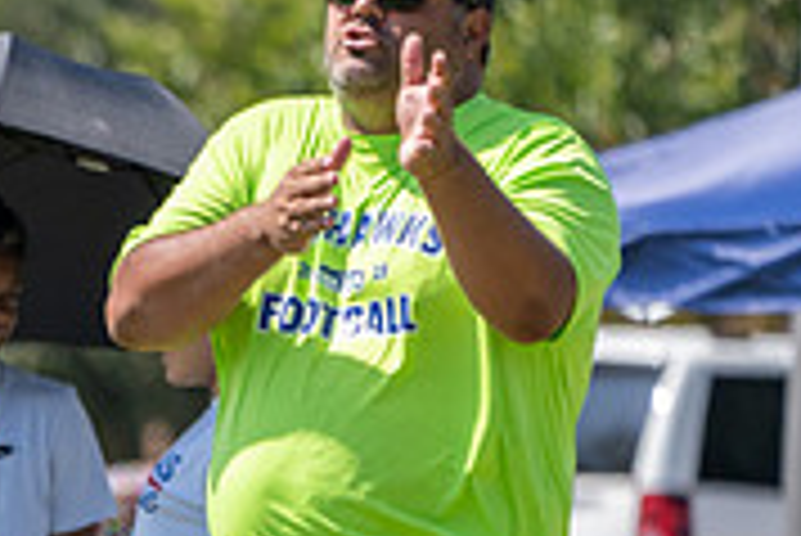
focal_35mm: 1273
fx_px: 28347
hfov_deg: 1.6
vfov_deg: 1.1
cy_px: 682
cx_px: -382
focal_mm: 391
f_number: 5.6
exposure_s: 1/1250
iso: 400
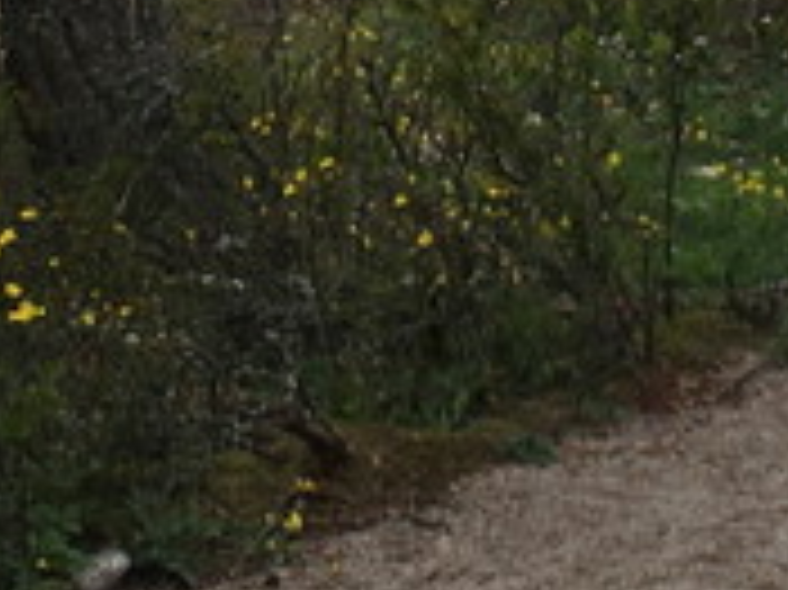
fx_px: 3617
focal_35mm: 159
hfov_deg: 12.4
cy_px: -252
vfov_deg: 9.1
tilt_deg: -6.1
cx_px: 558
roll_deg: -1.1
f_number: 2.2
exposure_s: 1/1261
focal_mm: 4.15
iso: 25
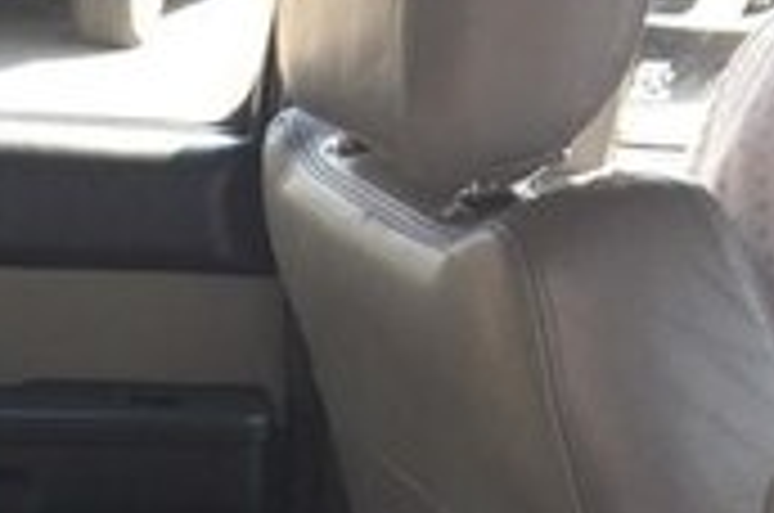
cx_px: -220
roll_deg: -2.6
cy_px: 1051
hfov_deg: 16.7
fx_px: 2489
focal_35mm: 116
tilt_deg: -29.6
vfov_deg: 10.7
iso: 25
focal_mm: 4.15
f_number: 2.2
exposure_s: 1/100
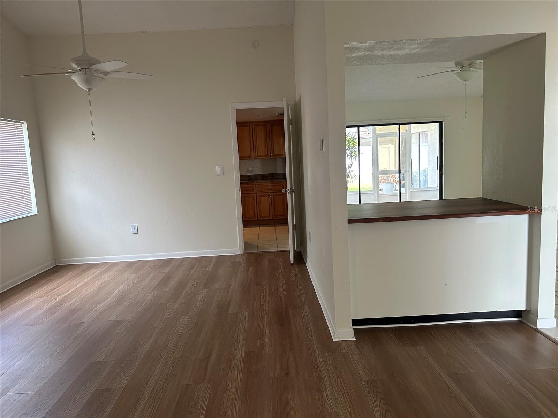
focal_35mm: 26
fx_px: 419
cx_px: 279
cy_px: 209
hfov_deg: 67.3
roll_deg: +2.8
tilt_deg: -7.5
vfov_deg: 53.1
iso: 125
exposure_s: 1/71
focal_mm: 5.7
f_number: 1.5
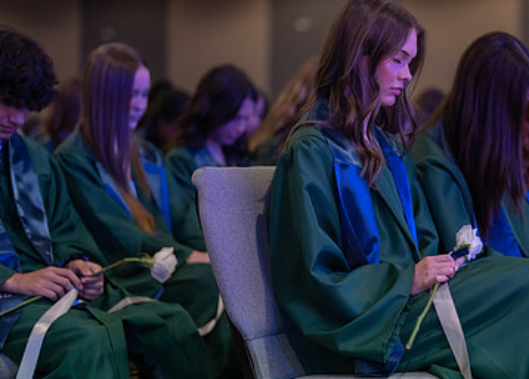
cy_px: 185
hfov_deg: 22.9
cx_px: 395
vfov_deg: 16.6
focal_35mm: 86
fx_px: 1293
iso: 1000
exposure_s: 1/400
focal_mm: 50
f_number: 1.2
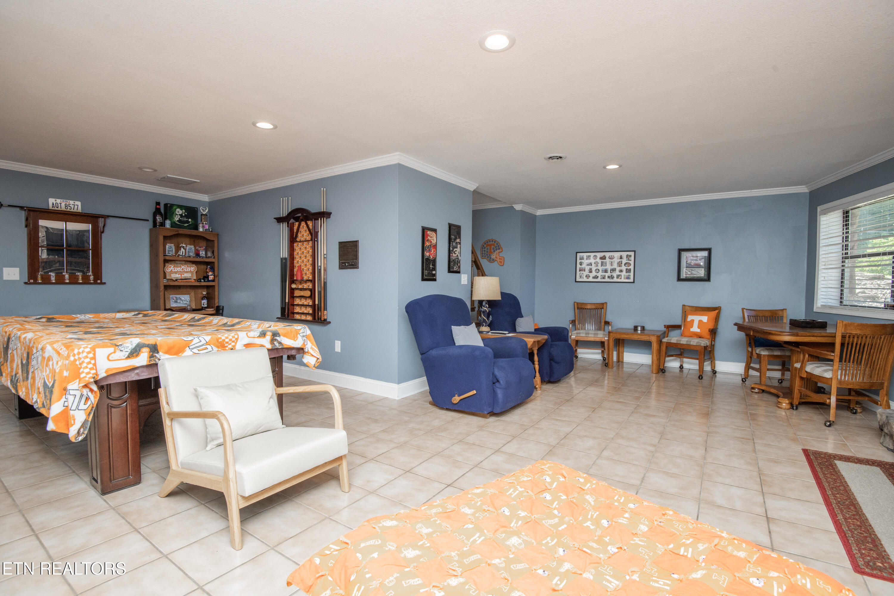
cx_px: 447
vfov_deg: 73.7
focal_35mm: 16
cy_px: 298
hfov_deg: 96.7
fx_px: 397
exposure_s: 1/125
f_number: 9
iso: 400
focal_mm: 16
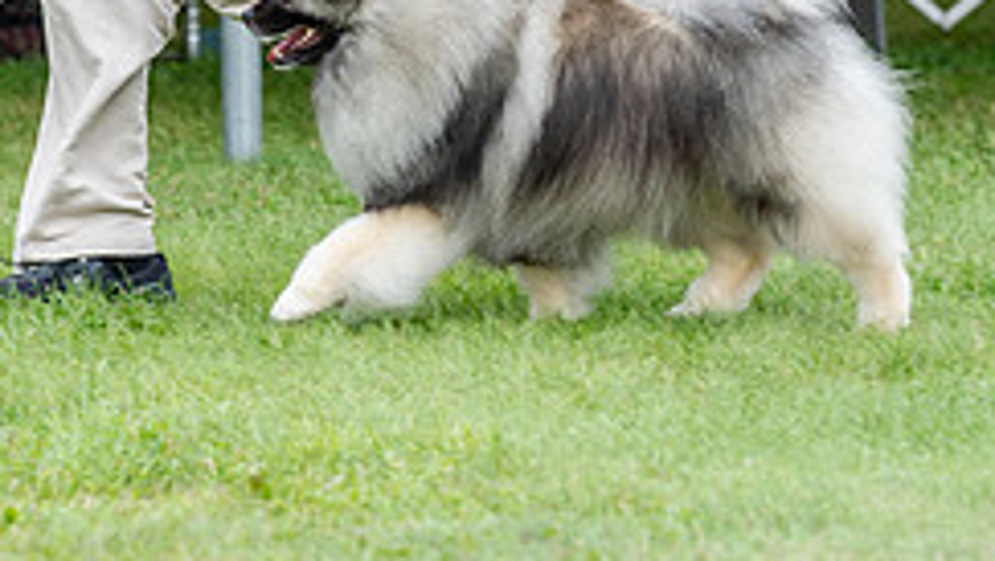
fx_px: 10691
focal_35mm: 405
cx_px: 156
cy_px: -207
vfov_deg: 3.0
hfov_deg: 5.3
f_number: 4.5
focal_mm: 162
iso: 400
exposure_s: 1/400
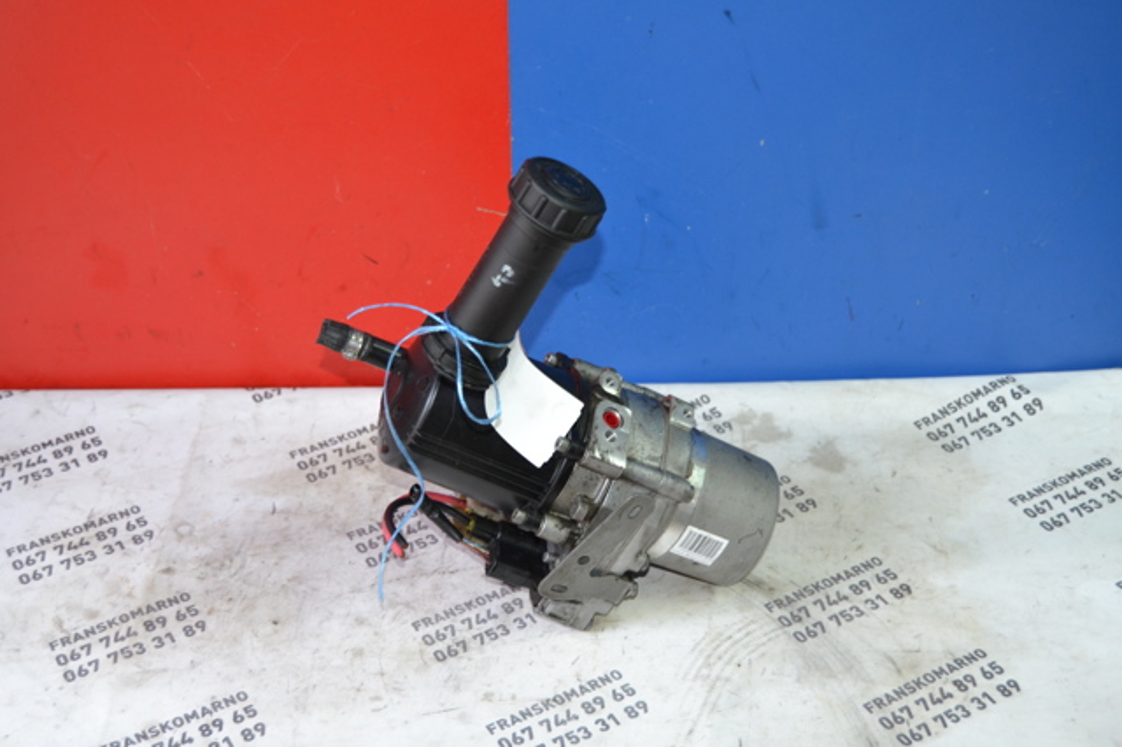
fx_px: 1635
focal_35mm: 52
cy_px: 374
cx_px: 561
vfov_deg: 25.7
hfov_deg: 37.9
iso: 800
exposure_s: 1/60
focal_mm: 35
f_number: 4.5
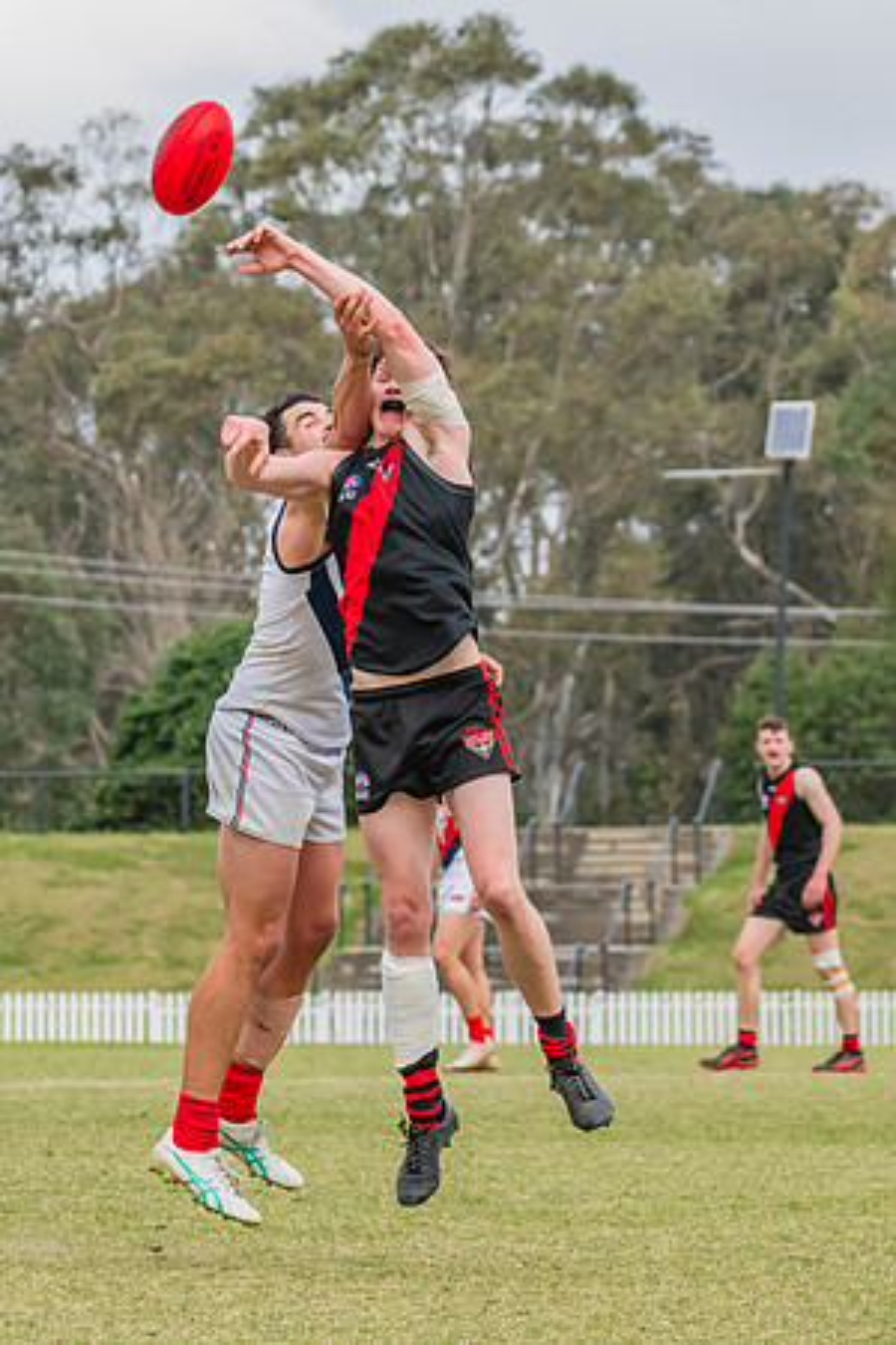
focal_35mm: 326
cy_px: 692
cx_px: 446
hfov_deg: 4.2
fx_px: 12165
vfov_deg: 6.3
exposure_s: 1/1250
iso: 800
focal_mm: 170
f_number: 8
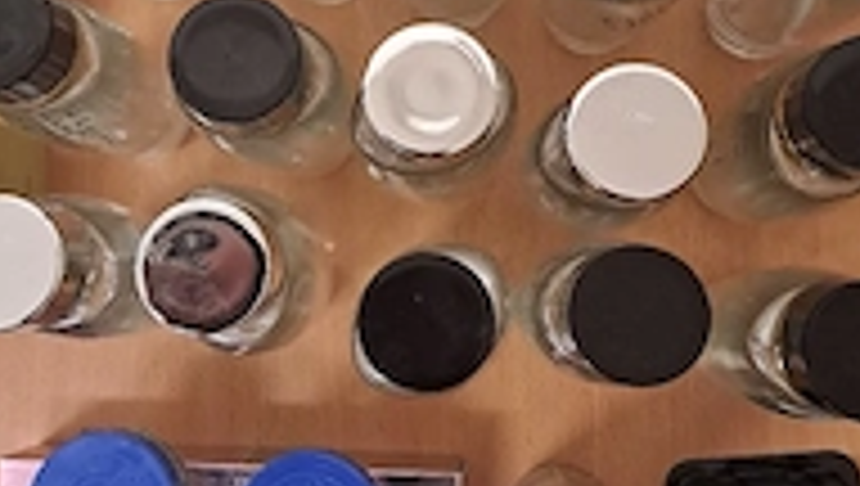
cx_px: 378
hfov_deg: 36.5
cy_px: 135
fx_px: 1301
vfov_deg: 21.0
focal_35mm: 57
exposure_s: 1/33
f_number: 1.8
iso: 320
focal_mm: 4.65
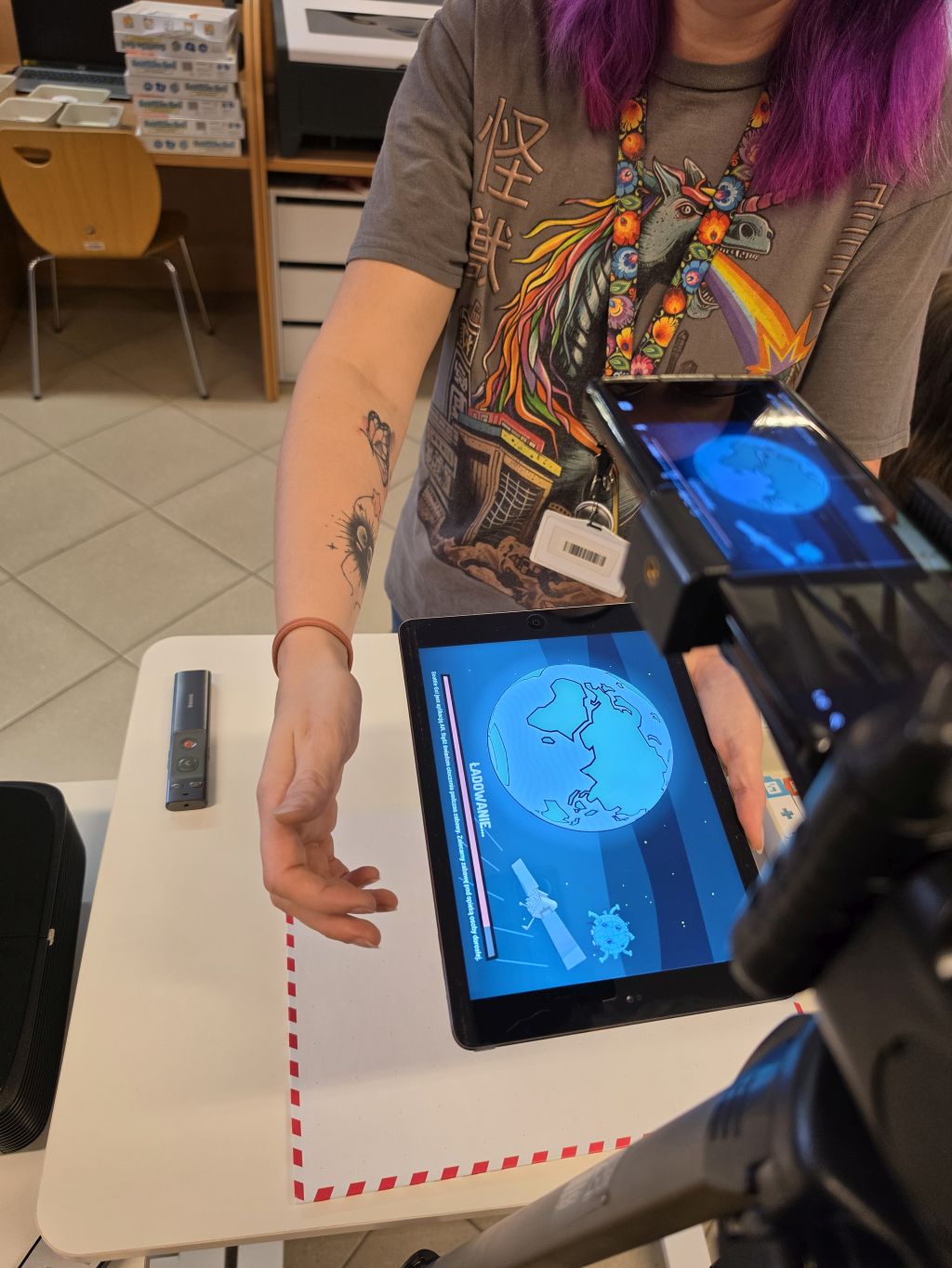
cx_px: 476
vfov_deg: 73.9
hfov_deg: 58.9
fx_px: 843
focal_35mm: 23
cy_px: 634
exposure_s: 1/180
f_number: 1.4
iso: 125
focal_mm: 6.5
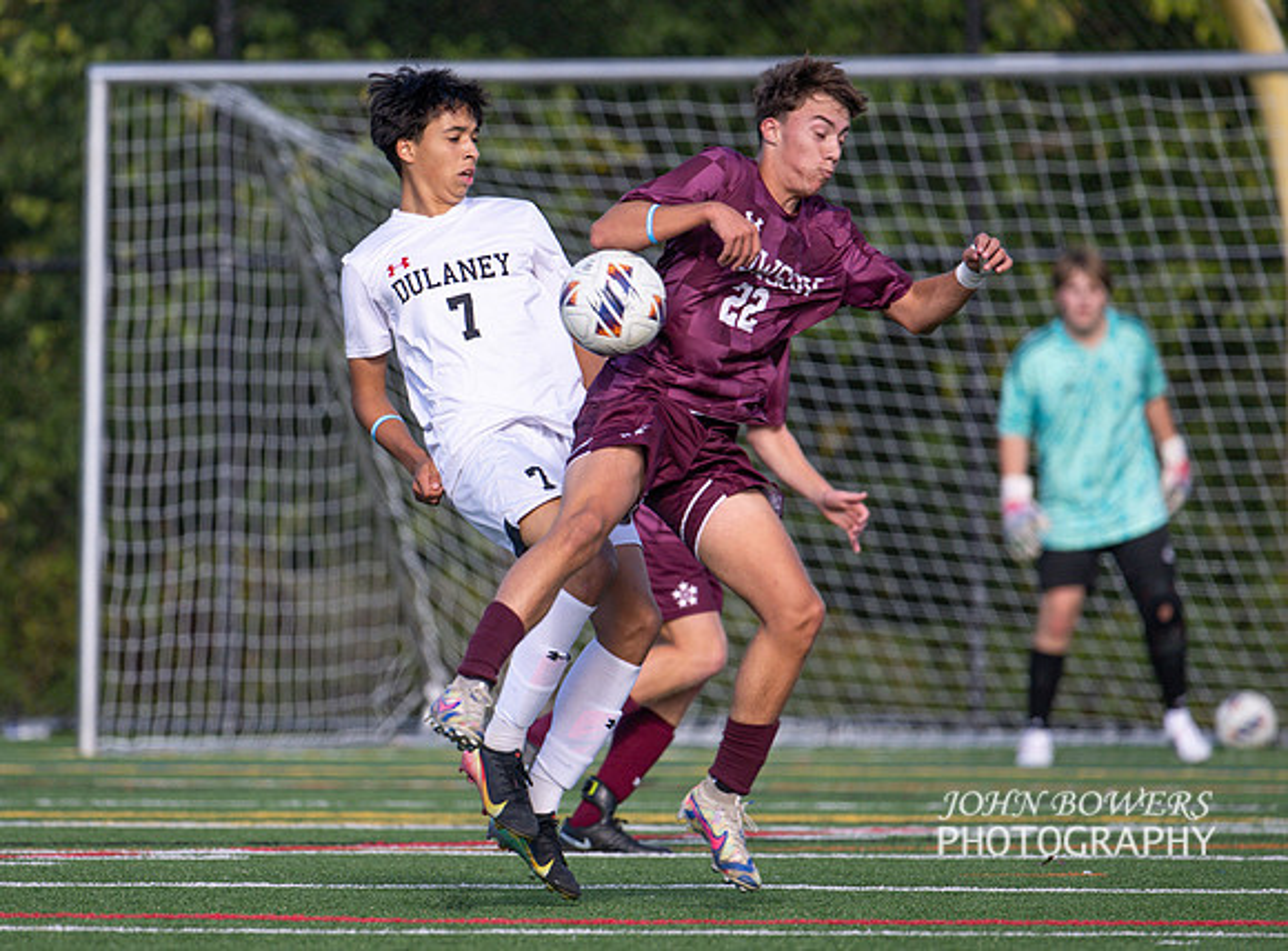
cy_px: 494
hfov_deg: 3.4
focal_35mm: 587
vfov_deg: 2.5
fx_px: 21727
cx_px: 508
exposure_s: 1/1600
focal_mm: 400
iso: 250
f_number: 4.5
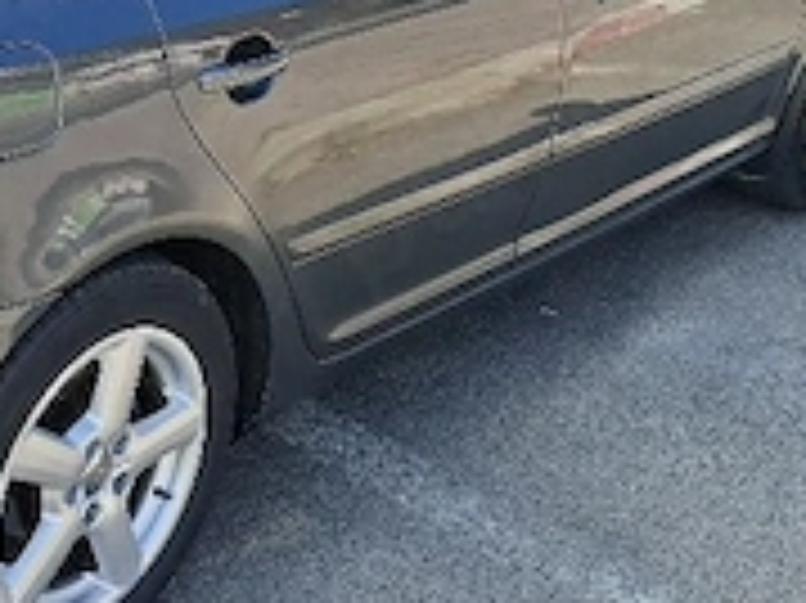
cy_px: 90
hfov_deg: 24.7
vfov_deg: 18.9
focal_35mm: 77
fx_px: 1792
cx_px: 99
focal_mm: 5.54
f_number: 1.8
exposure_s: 1/1111
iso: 50
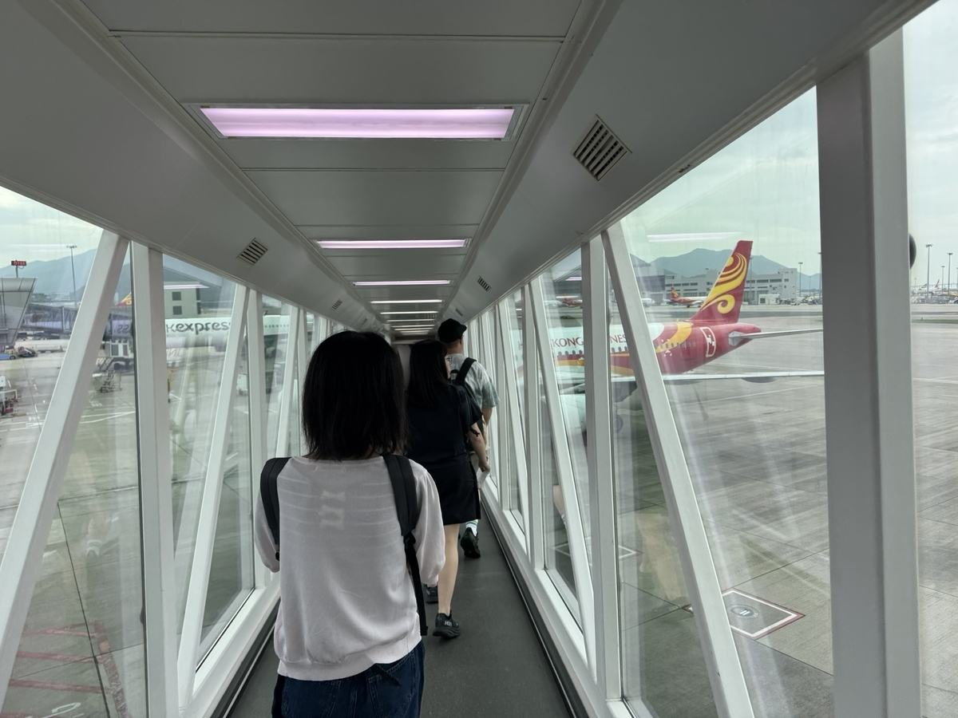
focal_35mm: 24
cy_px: 359
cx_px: 479
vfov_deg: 56.8
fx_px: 664
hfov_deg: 71.6
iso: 80
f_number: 1.78
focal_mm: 6.76
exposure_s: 1/506
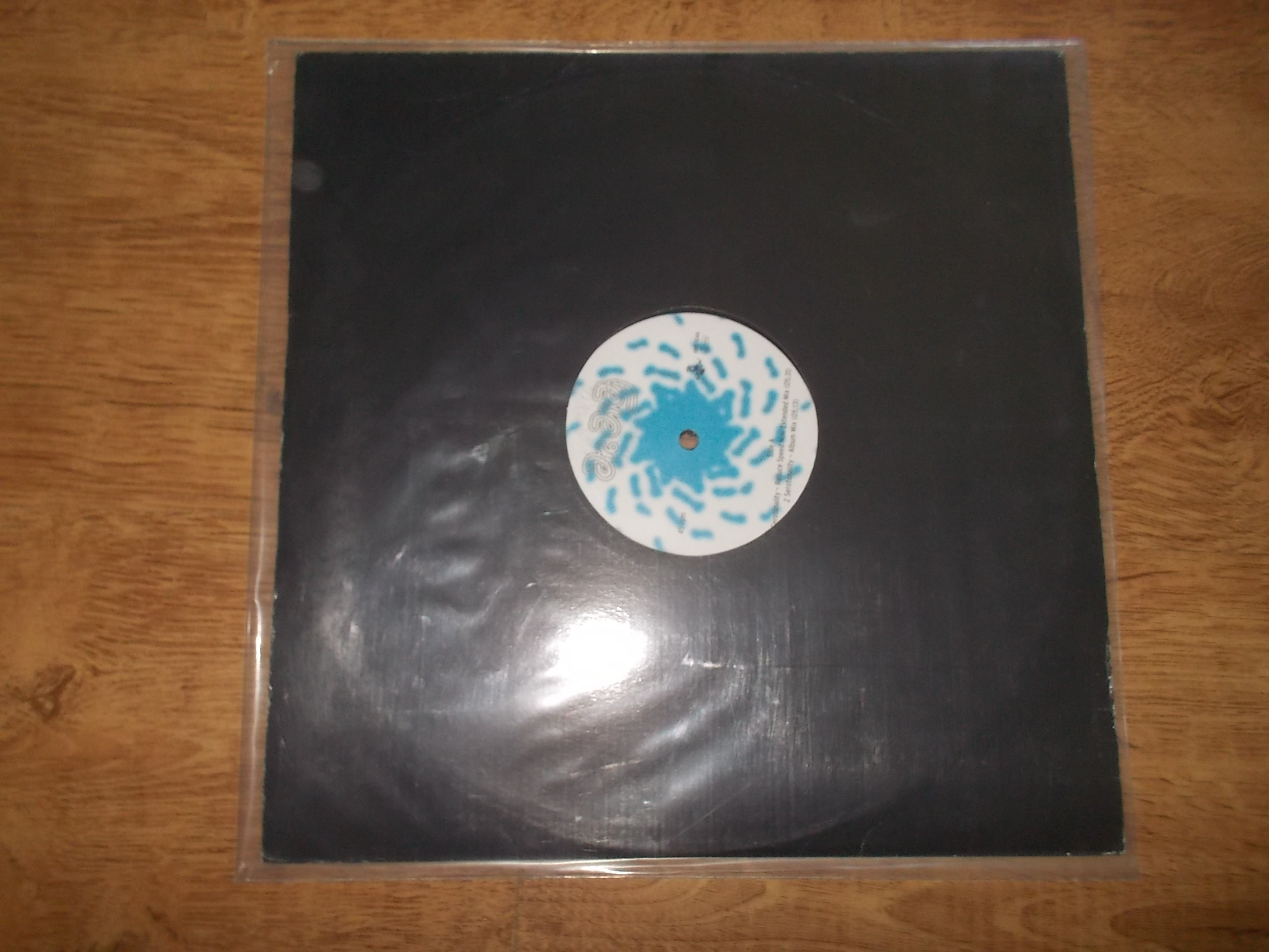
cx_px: 634
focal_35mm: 29
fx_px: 1063
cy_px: 476
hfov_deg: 61.7
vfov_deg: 48.2
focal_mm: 4.1
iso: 200
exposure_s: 1/30
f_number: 3.3
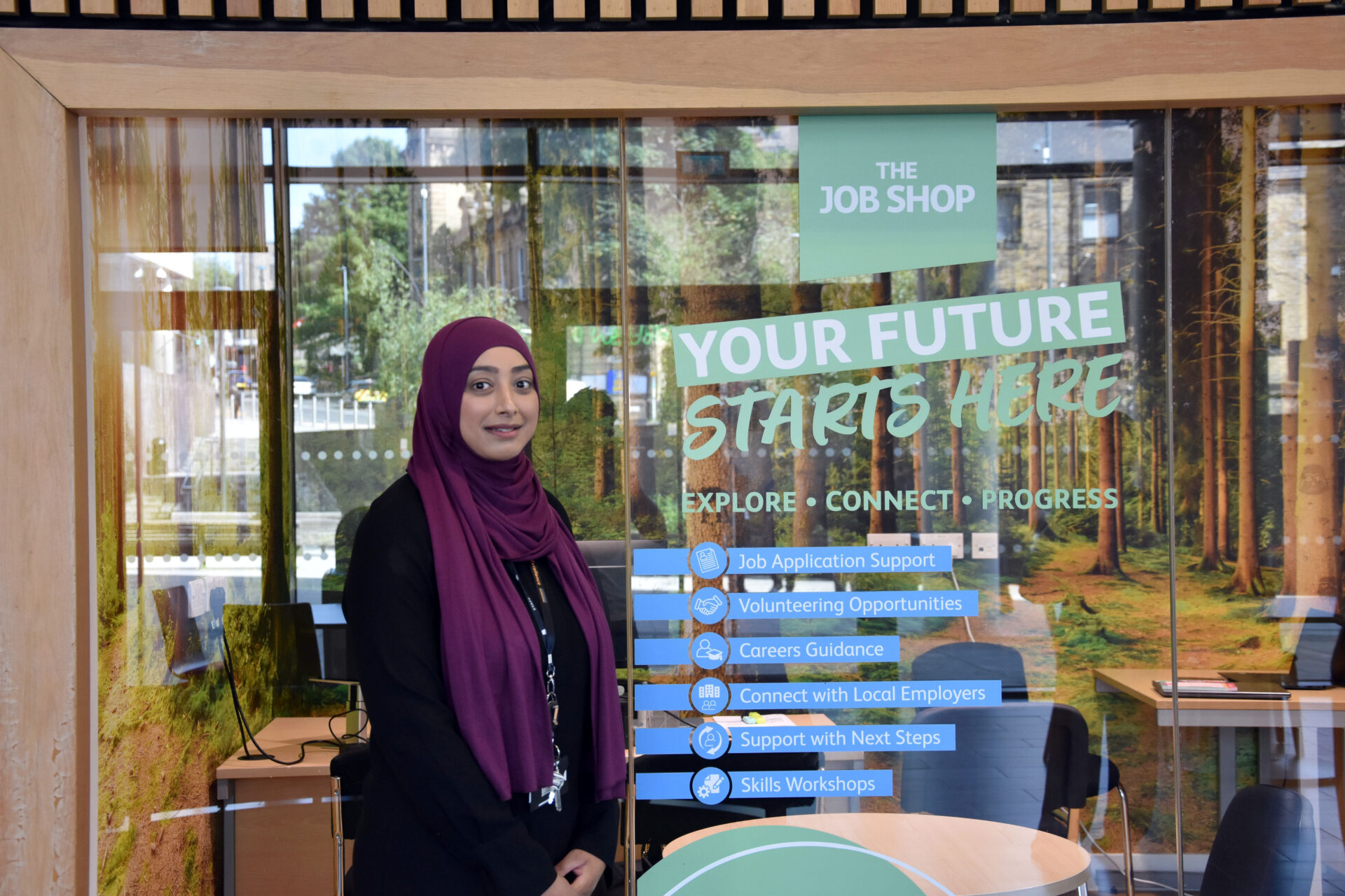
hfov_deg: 35.1
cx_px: 672
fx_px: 2129
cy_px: 448
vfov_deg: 23.8
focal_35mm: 57
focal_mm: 38
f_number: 4.5
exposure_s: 1/80
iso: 800
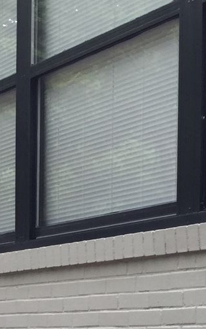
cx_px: -91
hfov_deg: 10.4
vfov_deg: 16.6
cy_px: 354
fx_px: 1096
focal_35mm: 122
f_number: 2.4
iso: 25
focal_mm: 3.3
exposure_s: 1/60
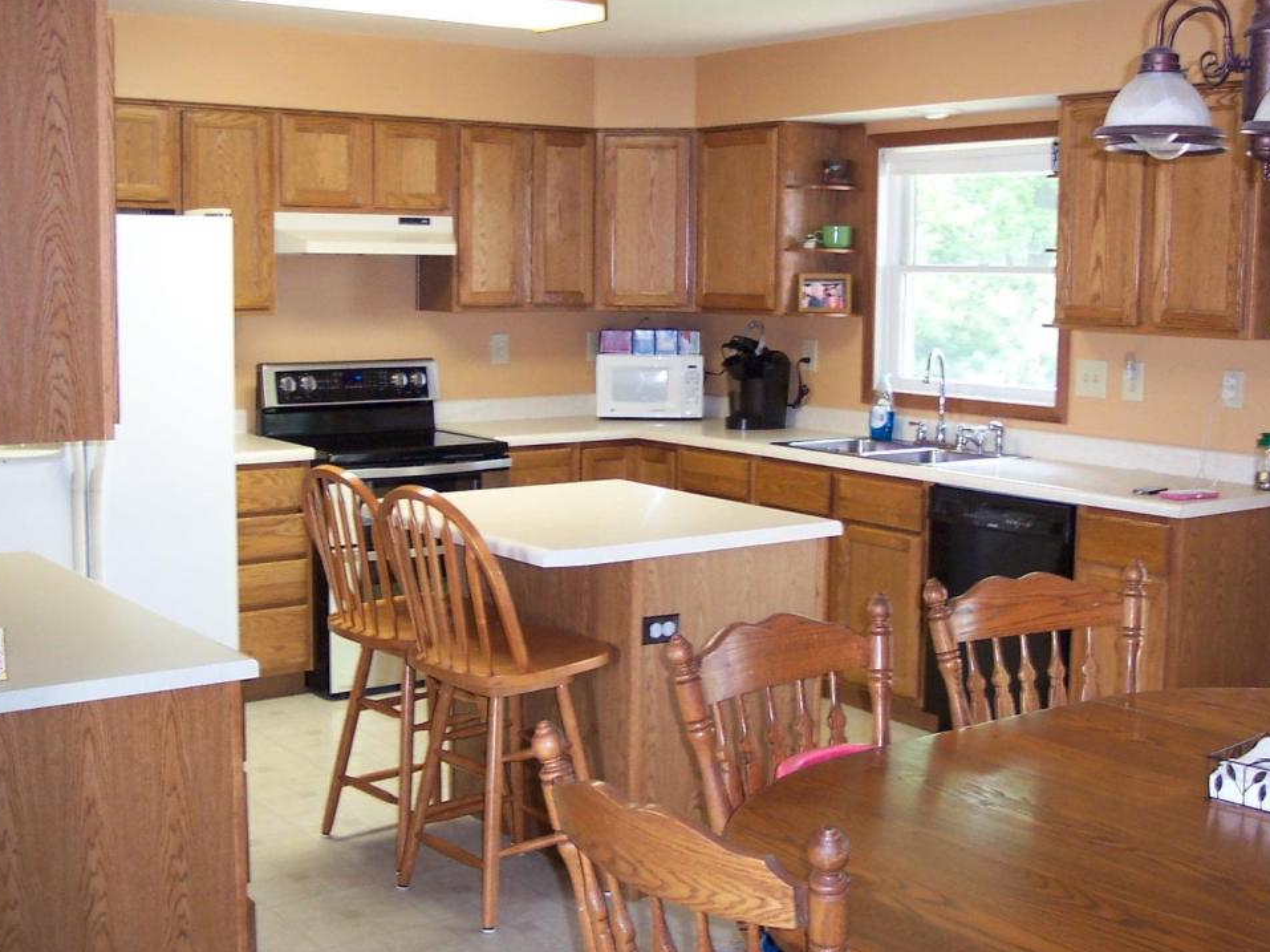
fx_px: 1614
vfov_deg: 32.9
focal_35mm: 44
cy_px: 466
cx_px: 681
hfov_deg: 42.9
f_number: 2.8
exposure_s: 1/20
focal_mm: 8
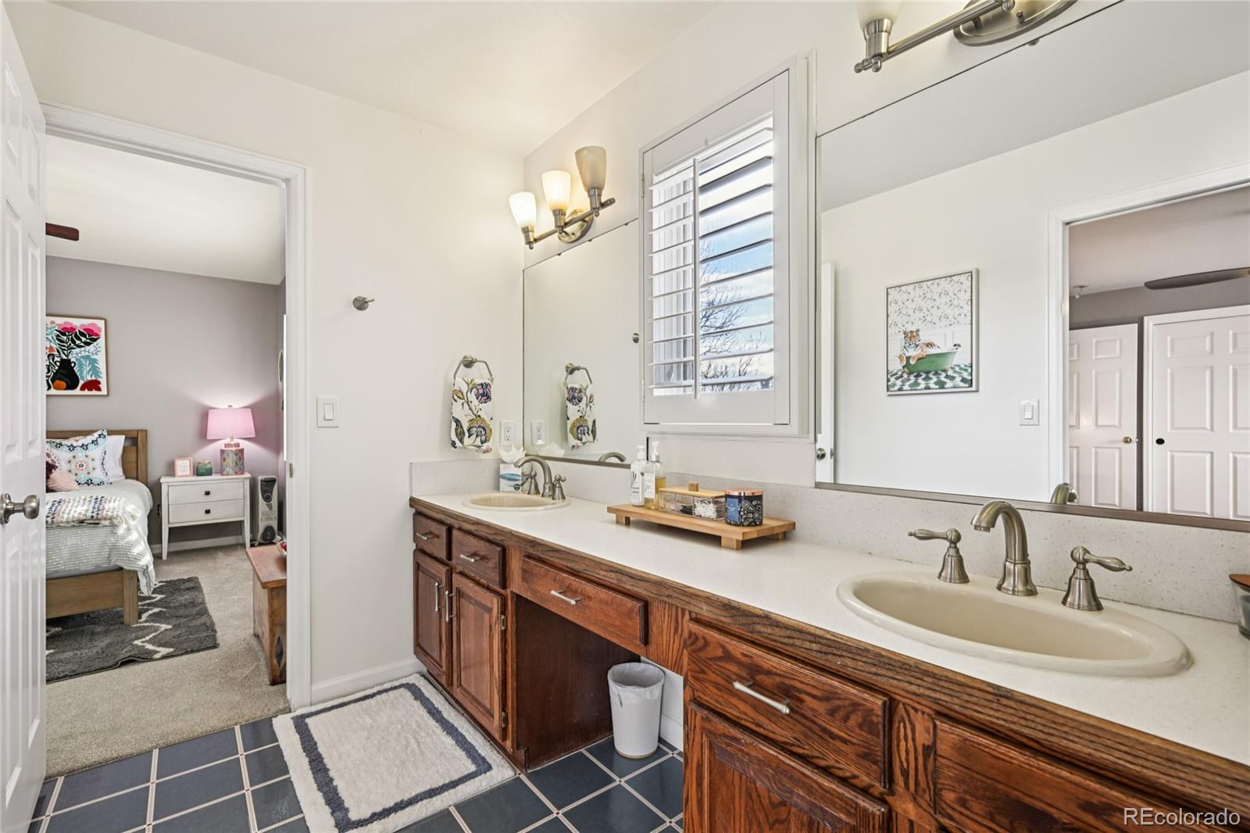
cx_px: 625
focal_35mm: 16
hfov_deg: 96.7
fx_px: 555
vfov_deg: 73.7
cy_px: 416
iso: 100
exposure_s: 1/15
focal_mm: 16
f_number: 8
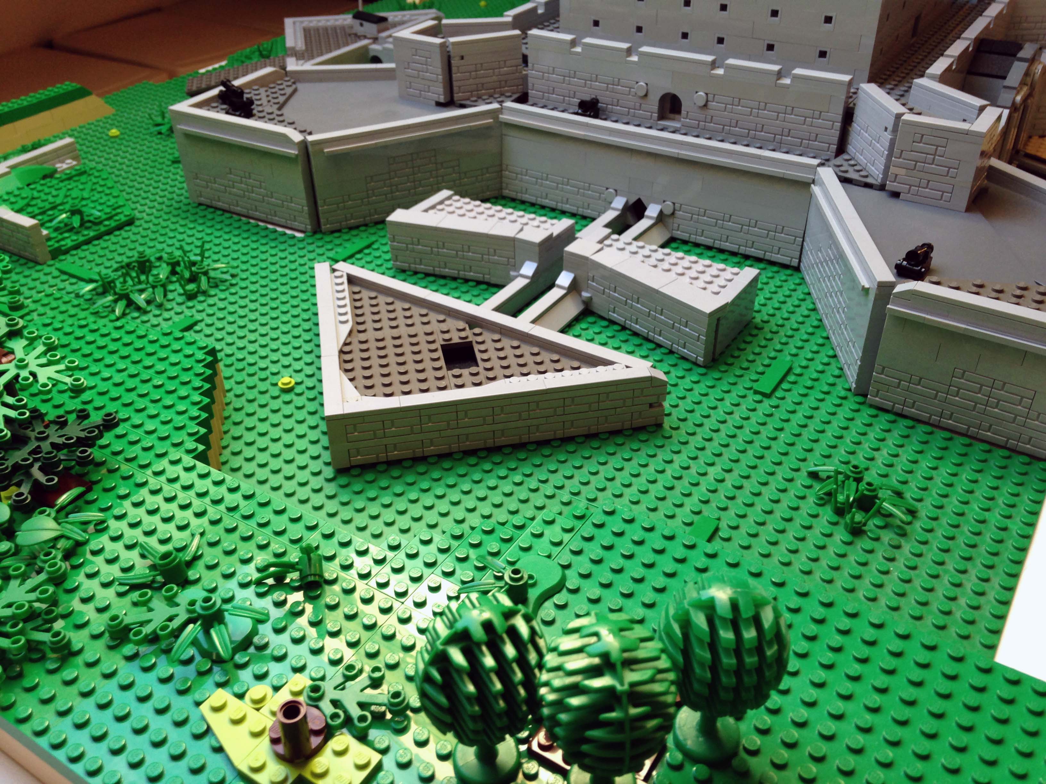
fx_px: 997
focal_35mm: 33
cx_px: 523
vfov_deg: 42.9
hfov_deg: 55.4
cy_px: 392
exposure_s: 1/20
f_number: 2.4
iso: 50
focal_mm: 4.12
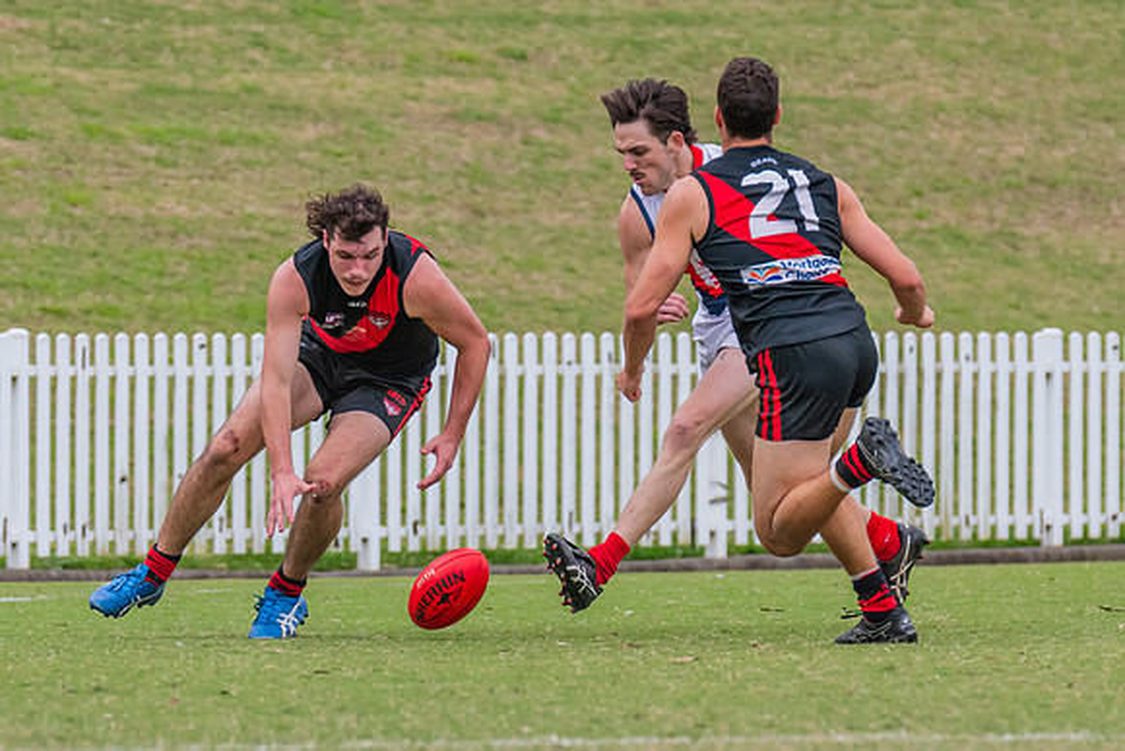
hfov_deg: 3.5
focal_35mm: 588
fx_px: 18365
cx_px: 267
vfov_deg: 2.3
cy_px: 401
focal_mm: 330
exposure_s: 1/1250
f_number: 7.1
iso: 800
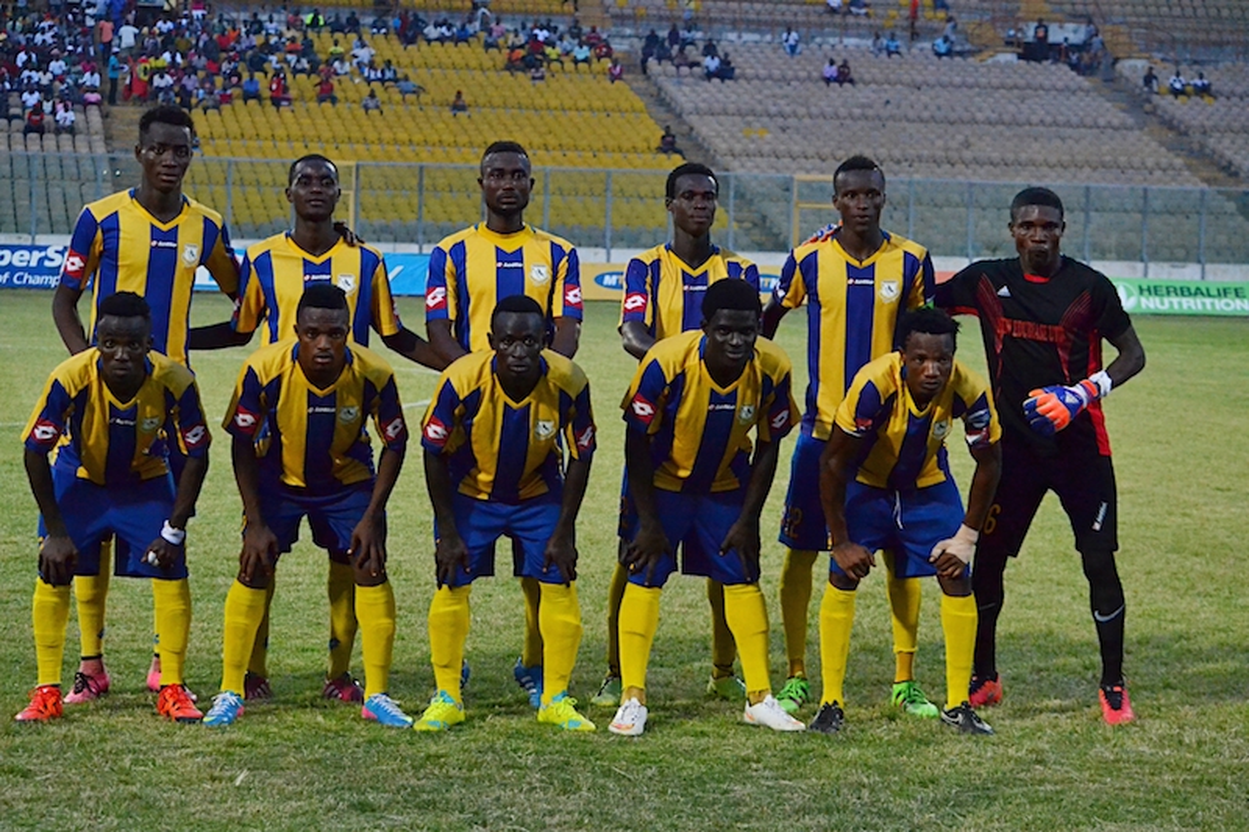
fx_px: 3226
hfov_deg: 21.9
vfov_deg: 14.7
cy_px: 416
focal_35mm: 93
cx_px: 624
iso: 3200
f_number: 6.3
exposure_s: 1/500
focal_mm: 62
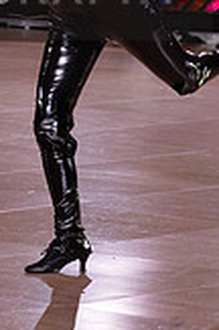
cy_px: -26
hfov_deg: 3.5
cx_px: -66
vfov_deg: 5.3
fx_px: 3592
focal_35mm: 392
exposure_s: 1/250
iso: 2000
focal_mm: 110
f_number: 6.3
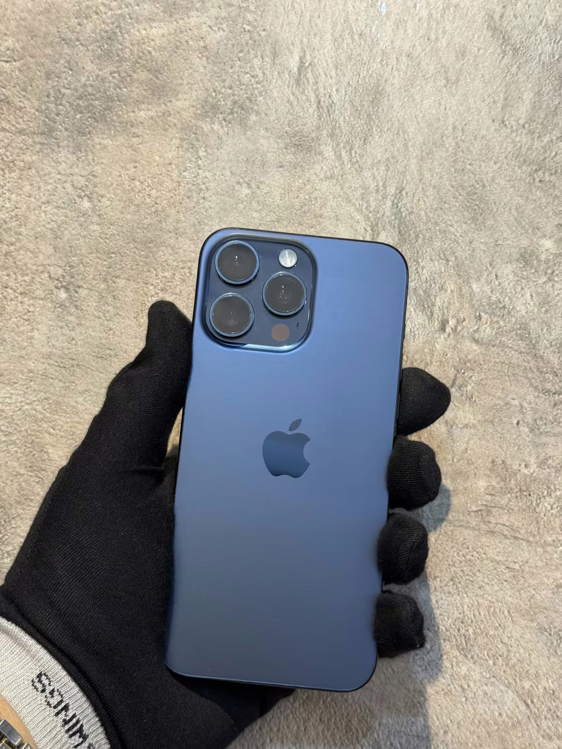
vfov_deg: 39.7
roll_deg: -15.4
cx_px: 281
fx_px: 1039
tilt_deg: +2.6
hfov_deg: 30.3
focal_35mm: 48
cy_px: 374
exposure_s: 1/50
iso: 100
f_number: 1.78
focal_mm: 6.76
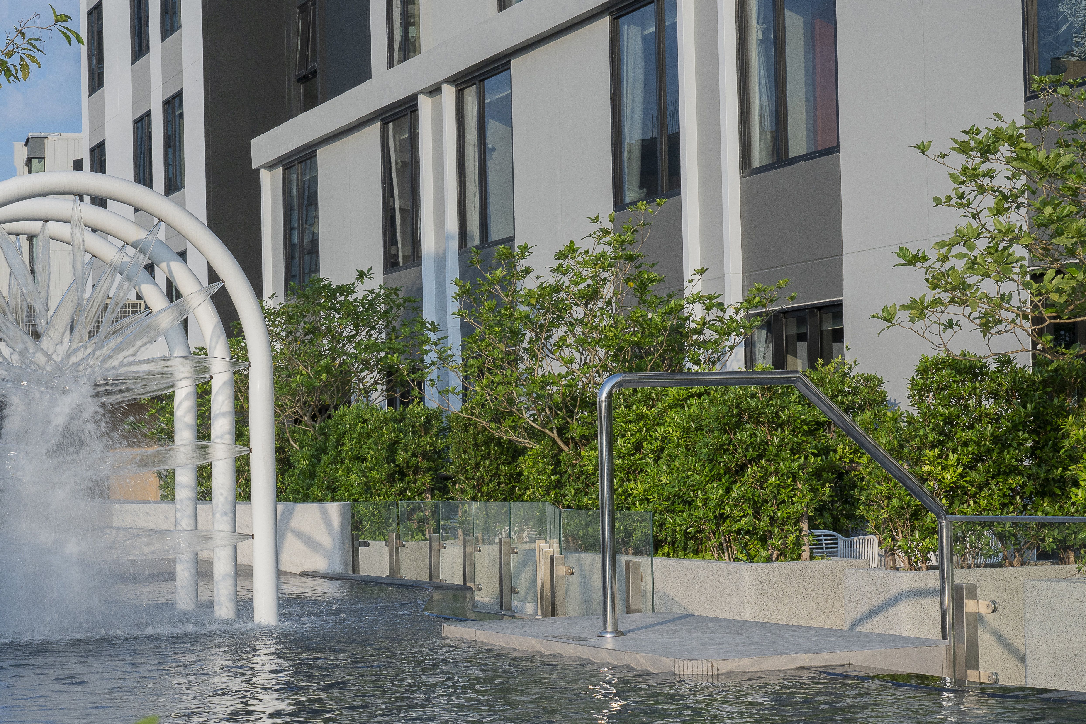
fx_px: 2021
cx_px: 474
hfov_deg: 30.0
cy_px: 443
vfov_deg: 20.3
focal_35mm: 67
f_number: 14
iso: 320
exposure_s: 1/250
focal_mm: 49
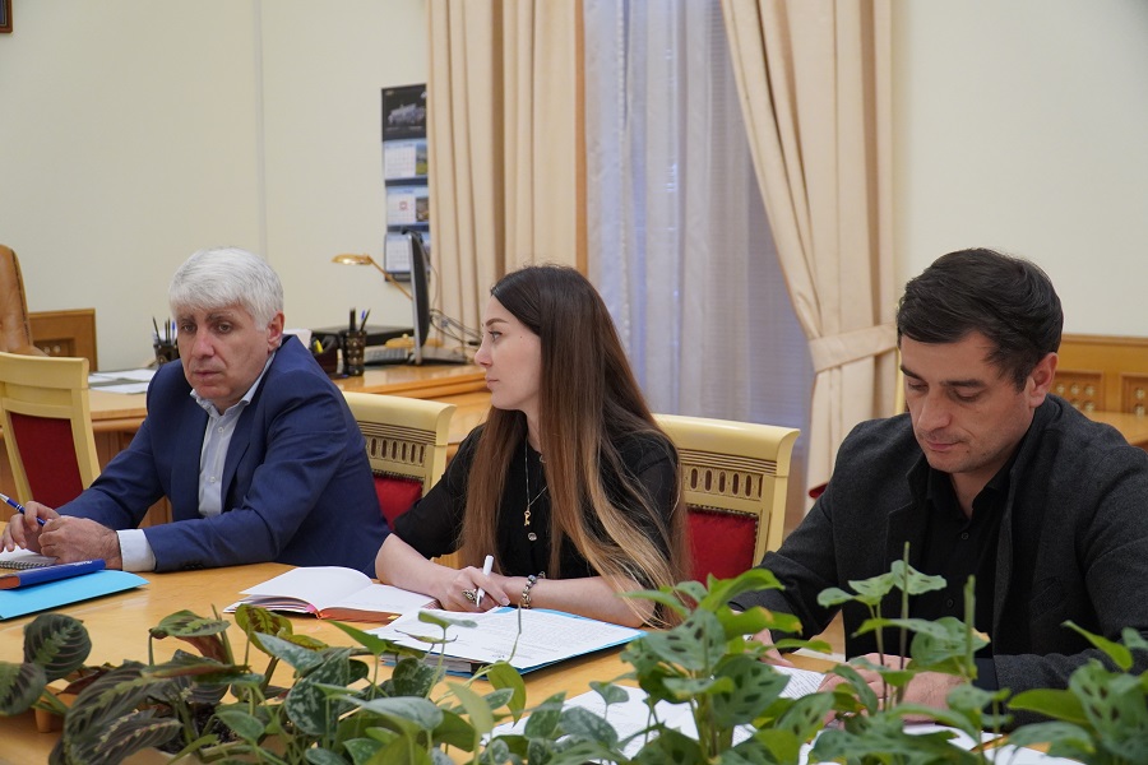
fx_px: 1578
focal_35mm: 50
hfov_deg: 40.0
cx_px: 574
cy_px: 382
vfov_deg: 27.3
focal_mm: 33
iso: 1600
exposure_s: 1/160
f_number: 4
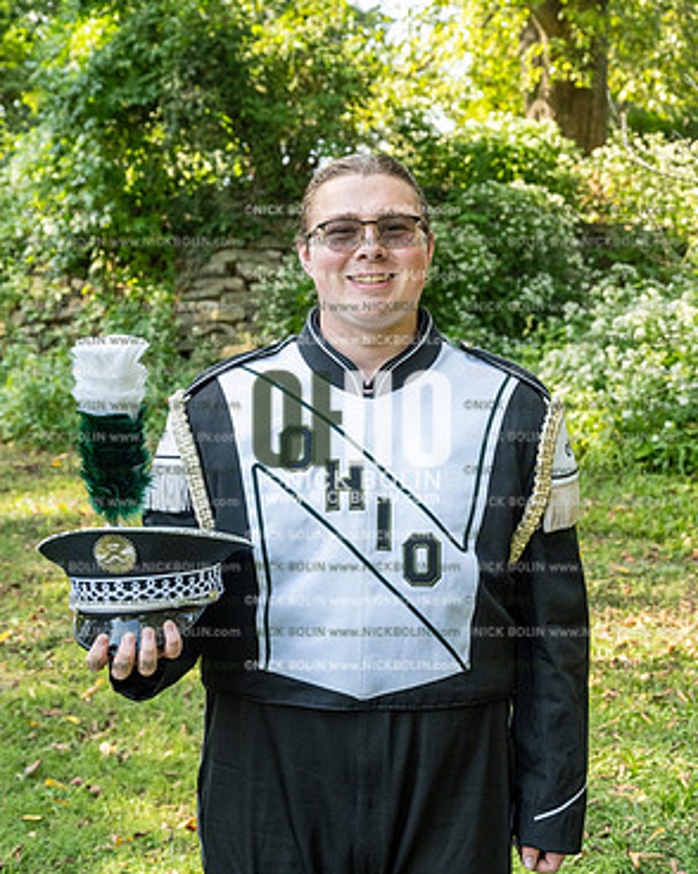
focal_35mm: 54
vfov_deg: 34.8
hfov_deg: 28.1
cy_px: 437
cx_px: 351
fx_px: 1396
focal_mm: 47
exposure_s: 1/800
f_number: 5.6
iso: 1250
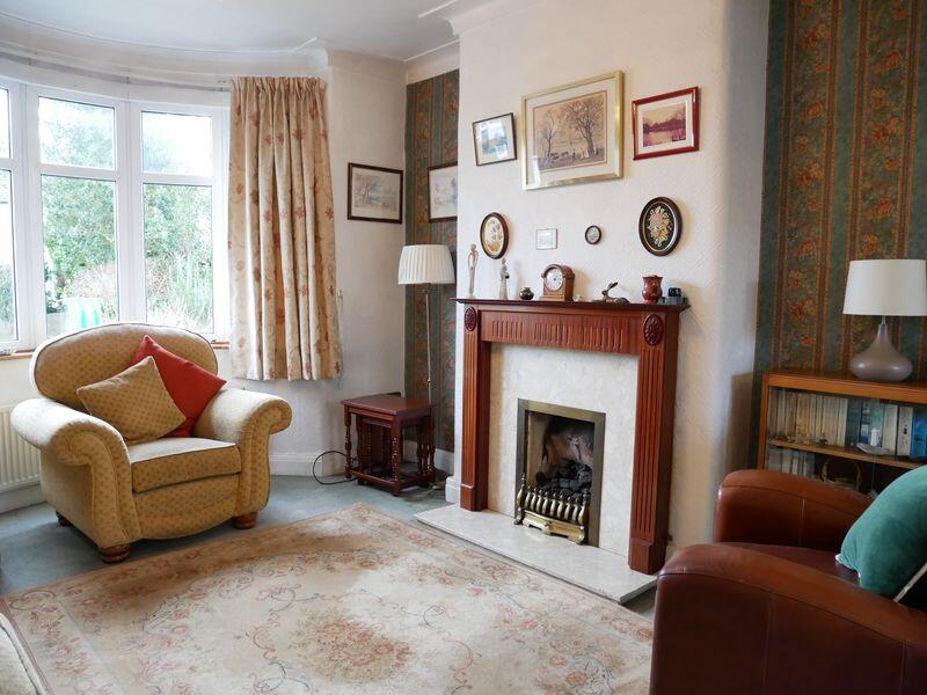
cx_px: 464
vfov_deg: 56.8
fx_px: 643
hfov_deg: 71.6
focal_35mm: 24
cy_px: 348
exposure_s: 1/60
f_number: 3.5
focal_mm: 12
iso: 1000
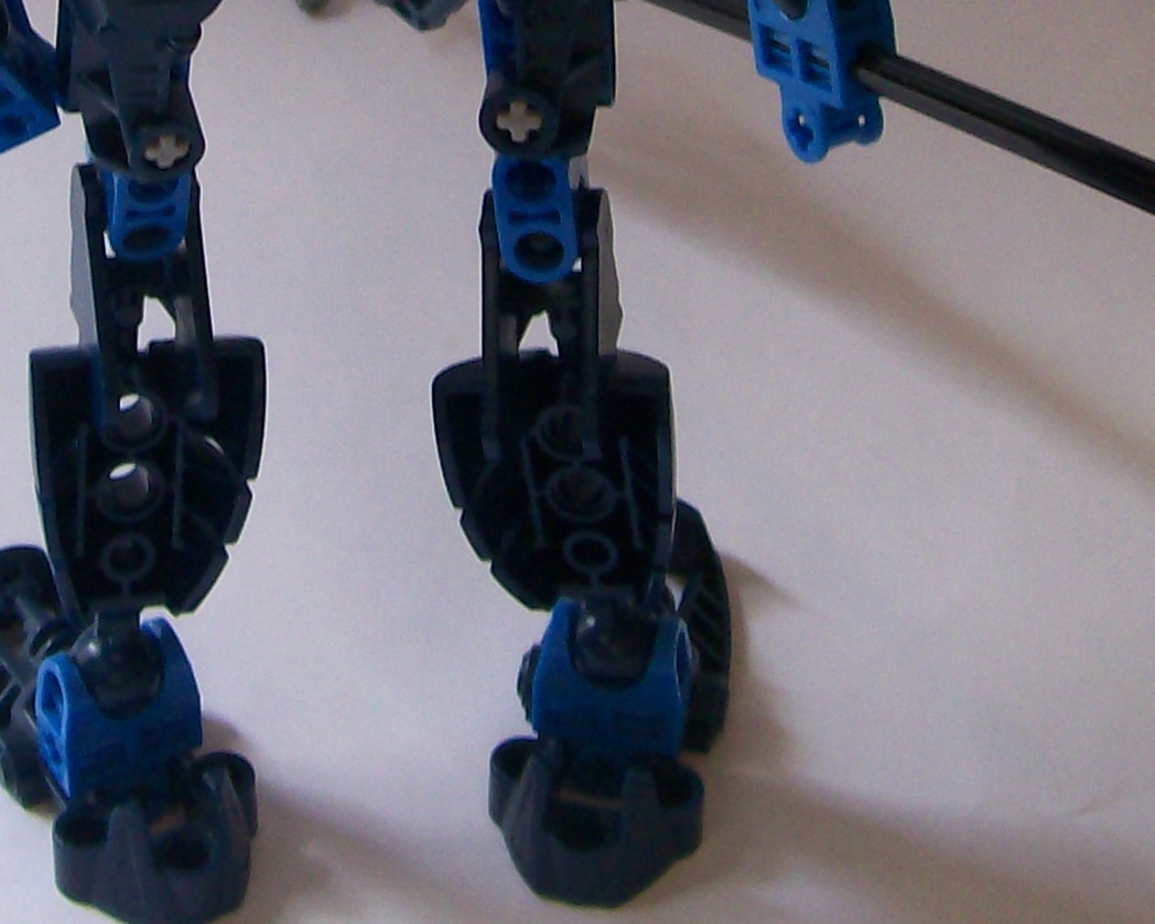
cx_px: 291
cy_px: -232
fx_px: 3520
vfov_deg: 14.4
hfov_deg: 18.5
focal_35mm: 103
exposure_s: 1/66
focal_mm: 6
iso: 80
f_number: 2.7
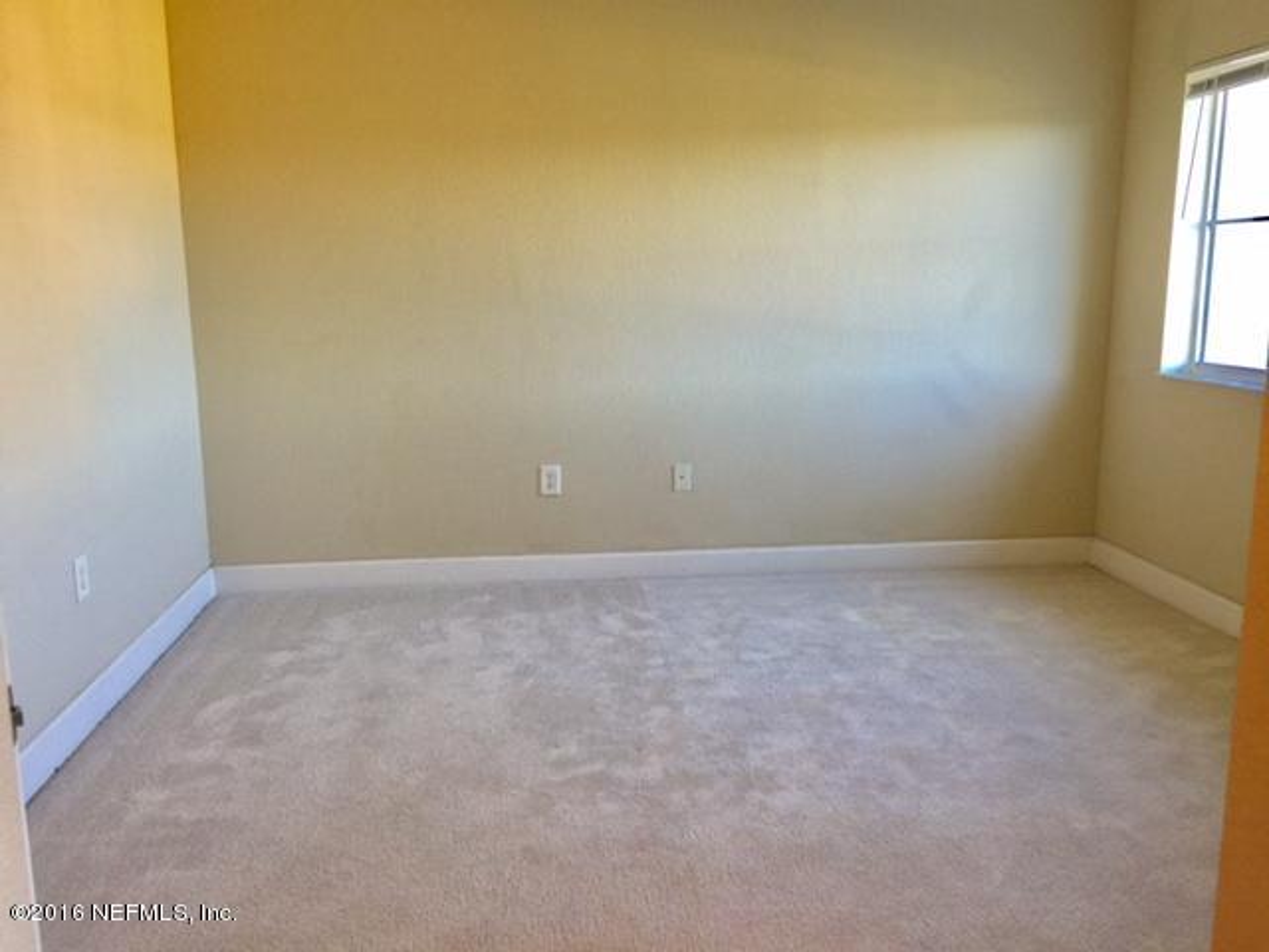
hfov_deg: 61.7
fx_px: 1063
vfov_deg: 48.2
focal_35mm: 29
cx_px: 634
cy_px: 476
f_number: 2.2
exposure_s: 1/30
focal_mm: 4.15
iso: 50
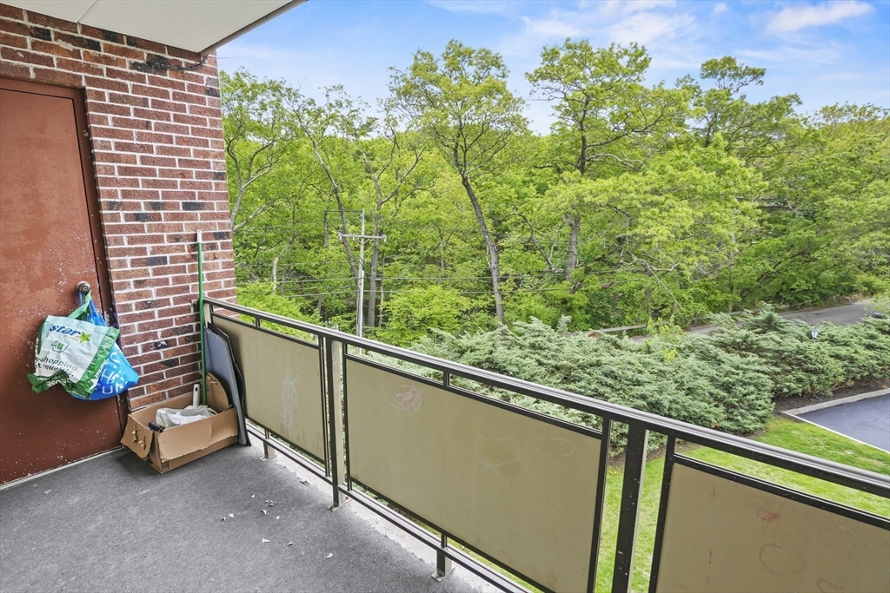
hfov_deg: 95.0
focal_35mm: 16
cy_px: 296
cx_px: 445
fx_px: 408
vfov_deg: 72.1
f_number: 8
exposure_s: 1/5
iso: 400
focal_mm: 11
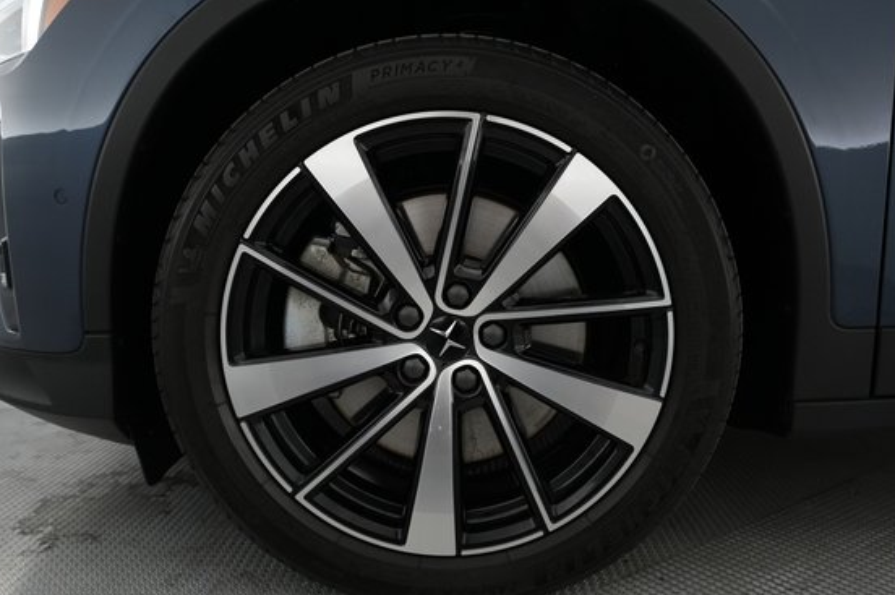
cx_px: 467
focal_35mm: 29
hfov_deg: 63.7
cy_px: 318
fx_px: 720
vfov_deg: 44.9
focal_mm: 25
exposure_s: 1/125
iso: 3200
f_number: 4.5
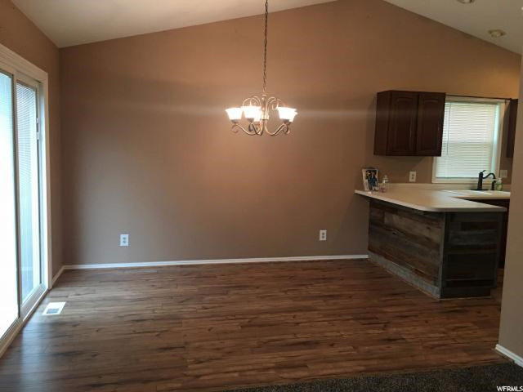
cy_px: 196
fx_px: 438
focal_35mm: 29
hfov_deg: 61.7
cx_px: 262
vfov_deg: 48.2
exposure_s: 1/15
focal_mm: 4.15
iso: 50
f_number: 2.2
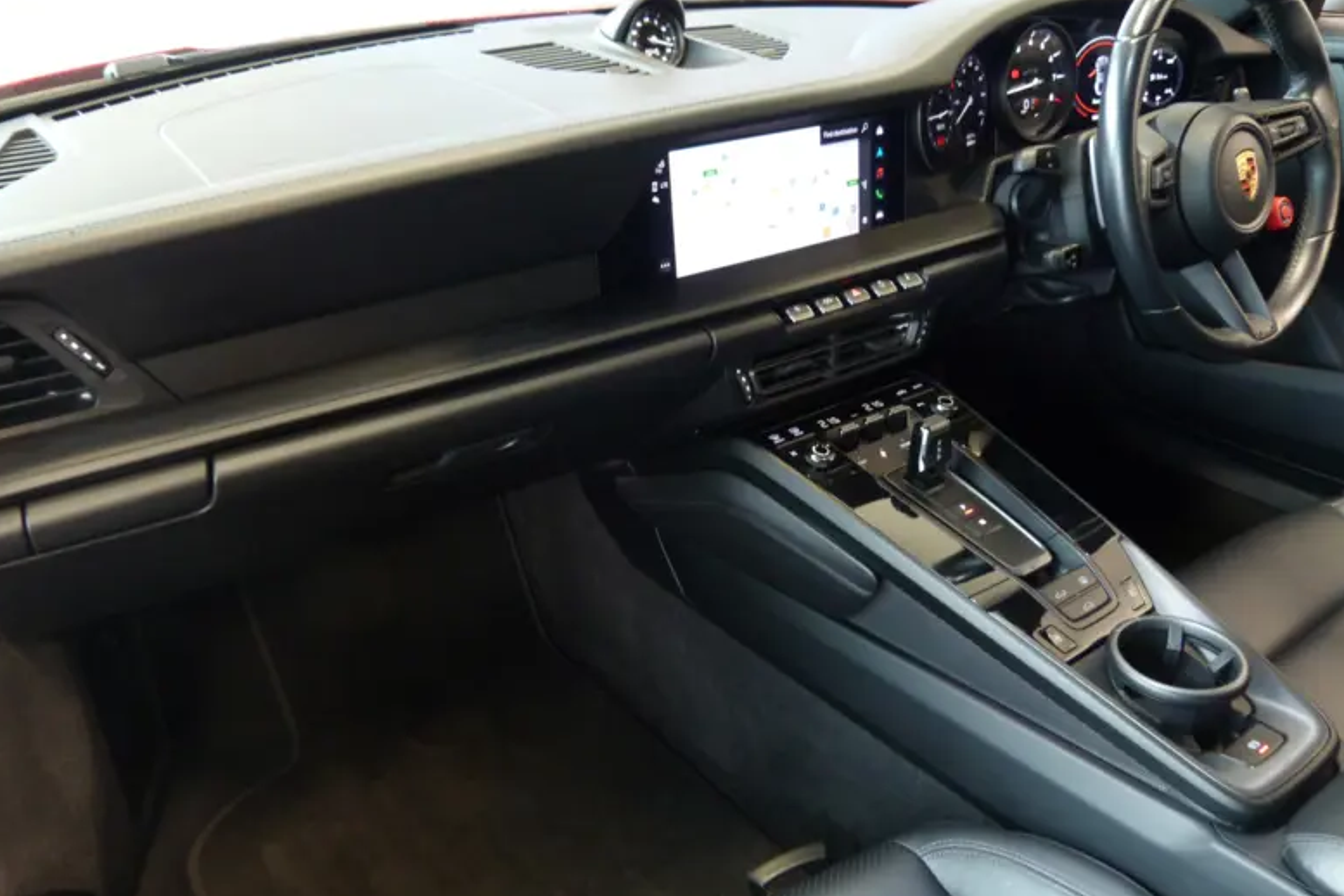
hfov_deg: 61.9
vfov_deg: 43.6
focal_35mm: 30
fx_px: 1120
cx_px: 682
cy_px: 424
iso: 200
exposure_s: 1/4
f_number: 2.9
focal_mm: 5
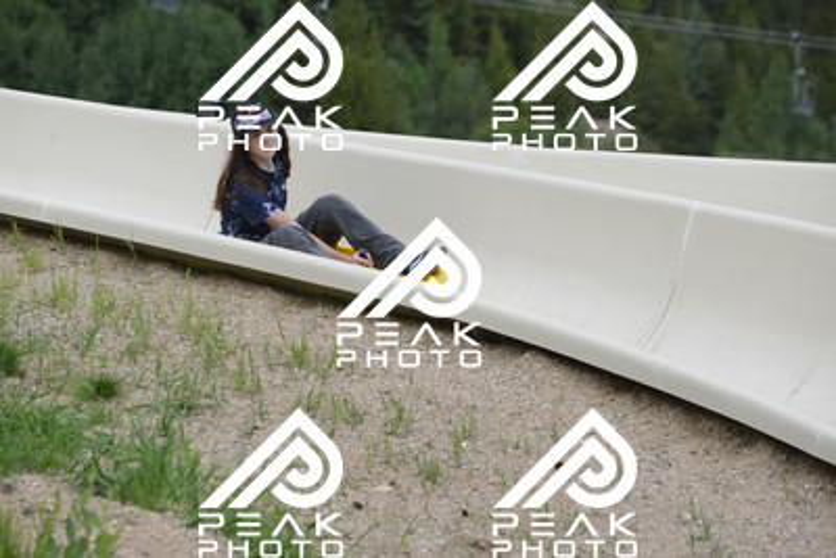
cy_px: 279
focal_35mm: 195
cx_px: 418
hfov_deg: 10.5
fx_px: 4530
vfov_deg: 7.0
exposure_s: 1/1250
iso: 2200
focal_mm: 195
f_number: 6.3
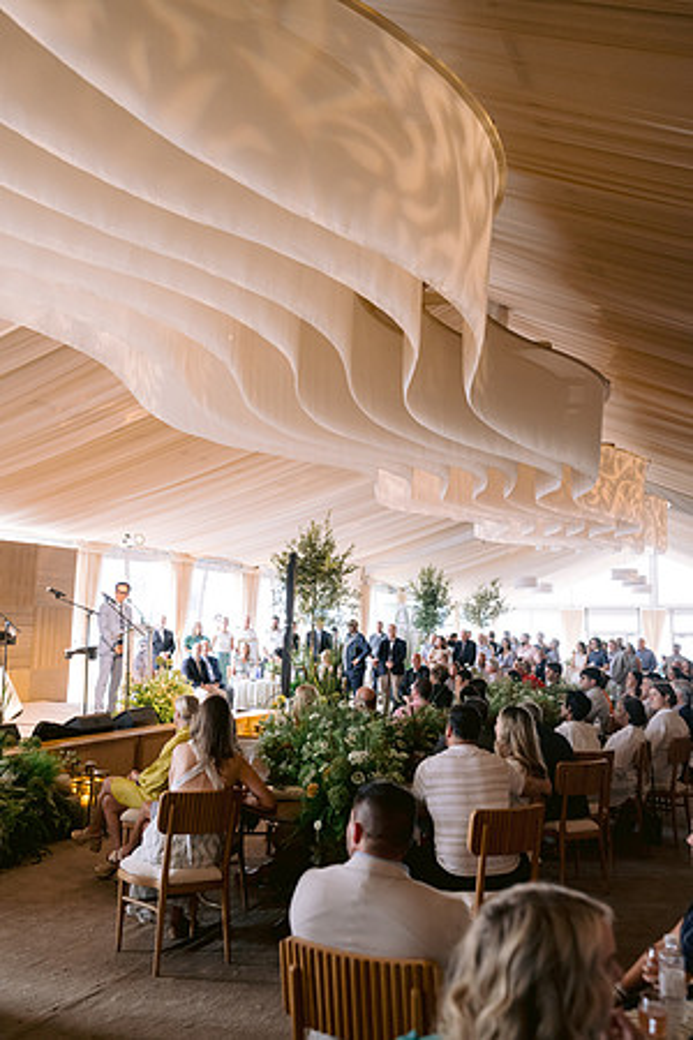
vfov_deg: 54.4
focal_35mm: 35
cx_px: 346
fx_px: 1011
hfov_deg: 37.9
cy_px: 520
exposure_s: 1/125
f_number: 3.2
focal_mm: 35
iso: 1250
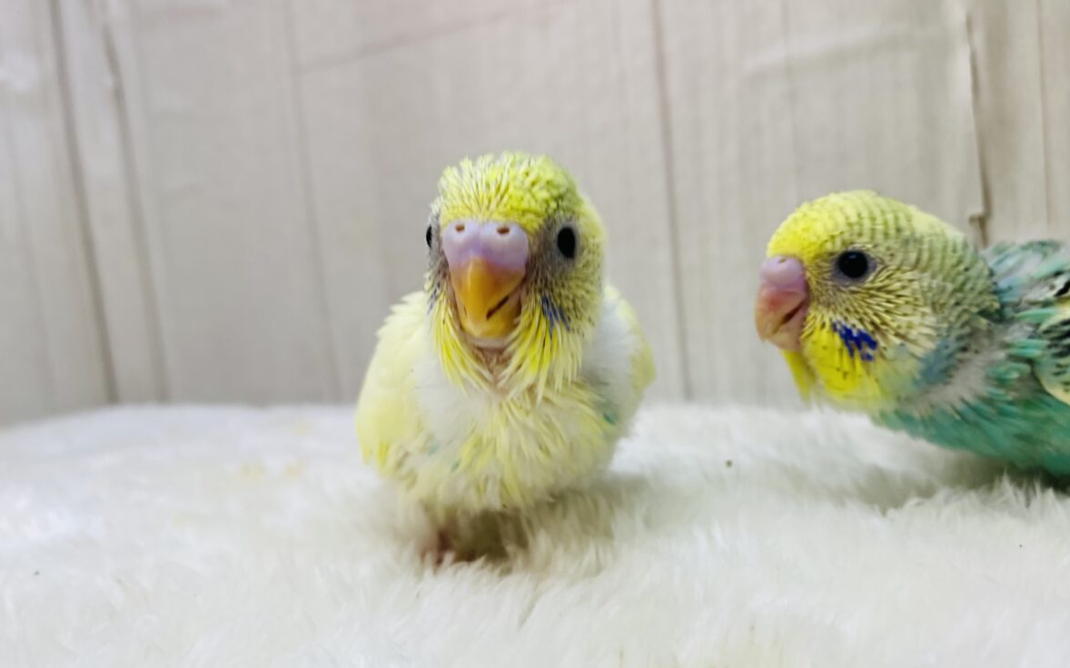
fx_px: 787
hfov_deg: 68.4
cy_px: 337
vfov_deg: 46.0
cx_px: 539
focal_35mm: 27
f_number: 1.8
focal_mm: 4.25
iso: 64
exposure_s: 1/100
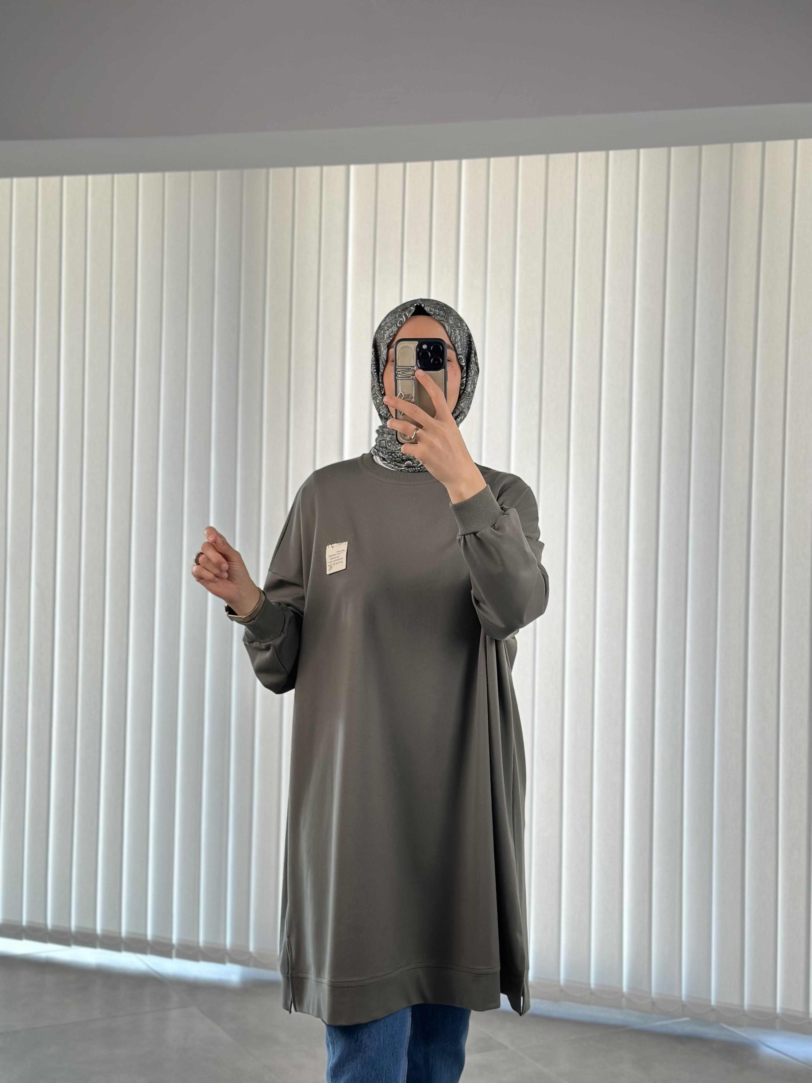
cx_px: 406
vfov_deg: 39.7
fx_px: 1501
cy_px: 542
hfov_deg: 30.3
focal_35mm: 48
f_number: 1.78
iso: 80
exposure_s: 1/255
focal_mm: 6.86
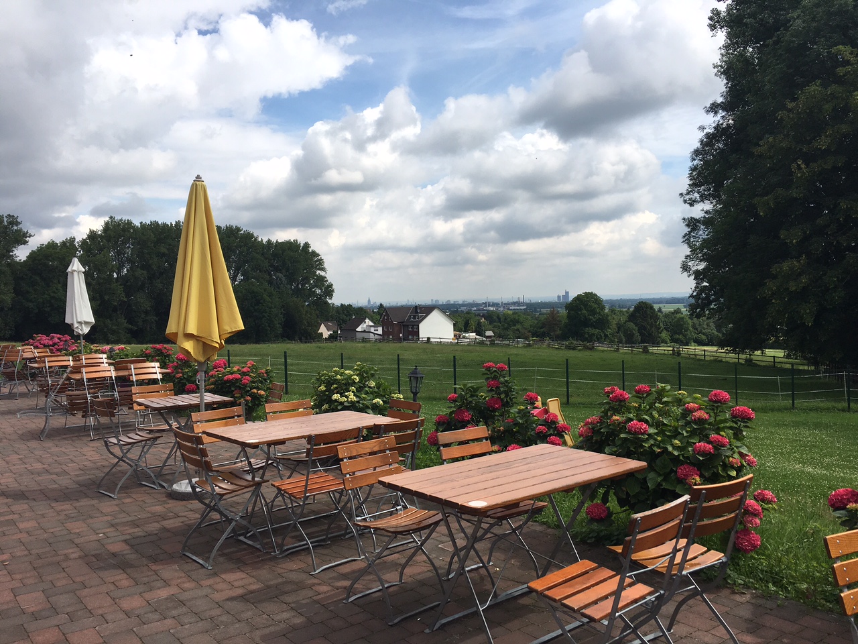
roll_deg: +1.1
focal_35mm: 29
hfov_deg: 61.7
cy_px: 322
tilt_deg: -1.4
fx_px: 719
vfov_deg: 48.2
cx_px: 429
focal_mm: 4.15
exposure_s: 1/1672
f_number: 2.2
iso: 25
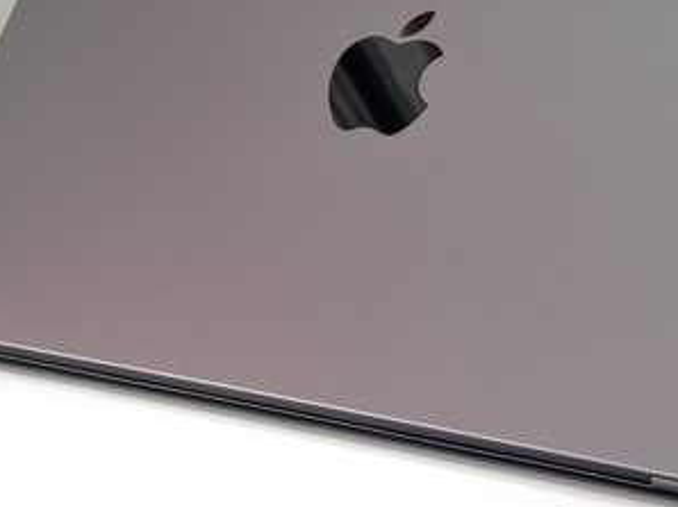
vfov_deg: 11.3
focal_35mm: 129
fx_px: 2525
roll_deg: -0.5
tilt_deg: -3.8
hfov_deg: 15.2
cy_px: -107
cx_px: 173
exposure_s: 1/154
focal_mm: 6.76
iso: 50
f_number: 1.78
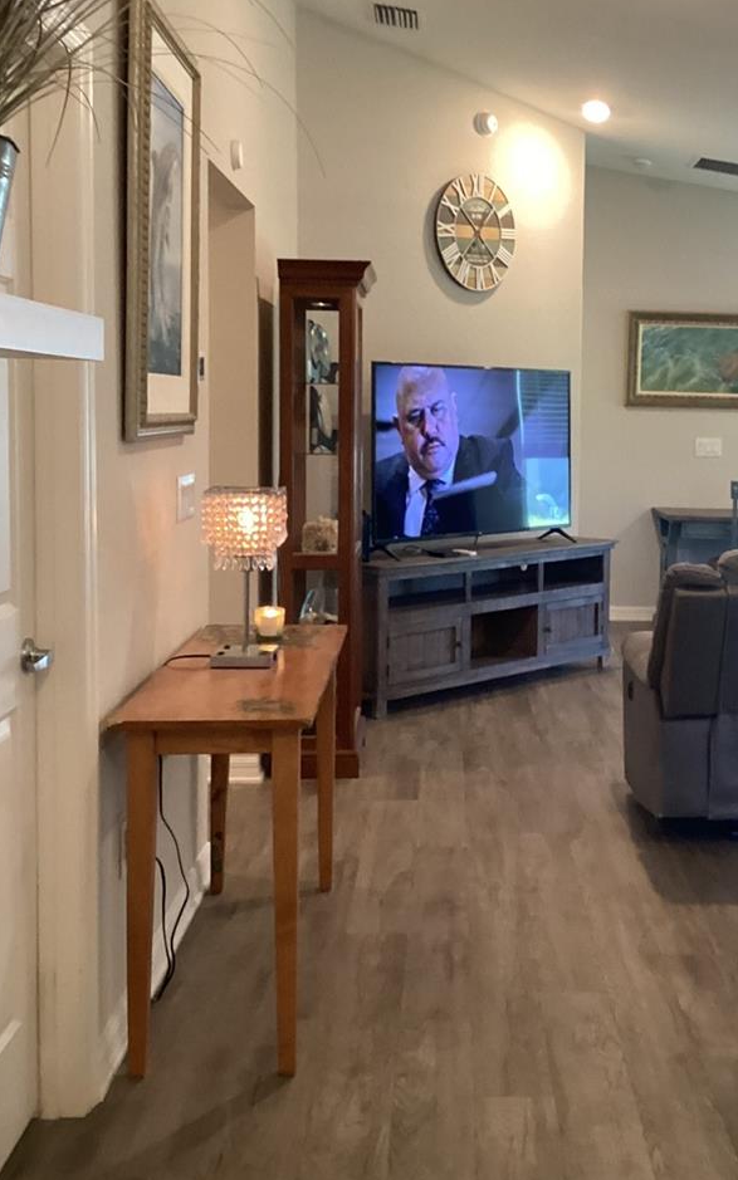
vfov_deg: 47.0
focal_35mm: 42
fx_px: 1351
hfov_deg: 30.1
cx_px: 541
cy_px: 500
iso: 250
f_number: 2.4
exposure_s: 1/40
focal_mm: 3.3
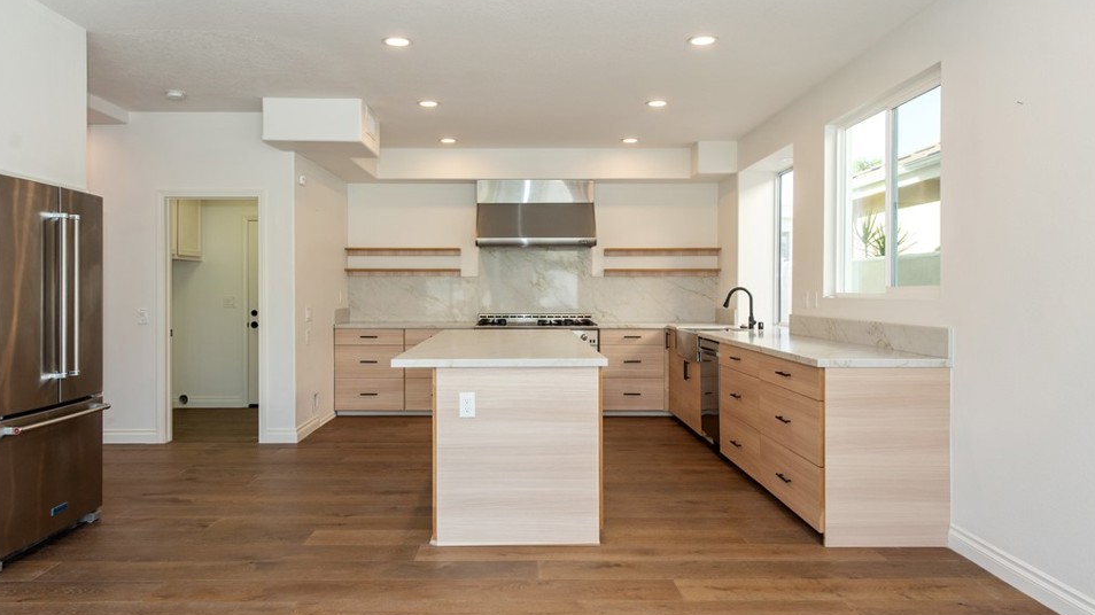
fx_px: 784
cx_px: 518
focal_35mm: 27
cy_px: 305
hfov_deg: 69.8
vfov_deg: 42.9
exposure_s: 1/125
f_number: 5.6
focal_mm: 24
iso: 500
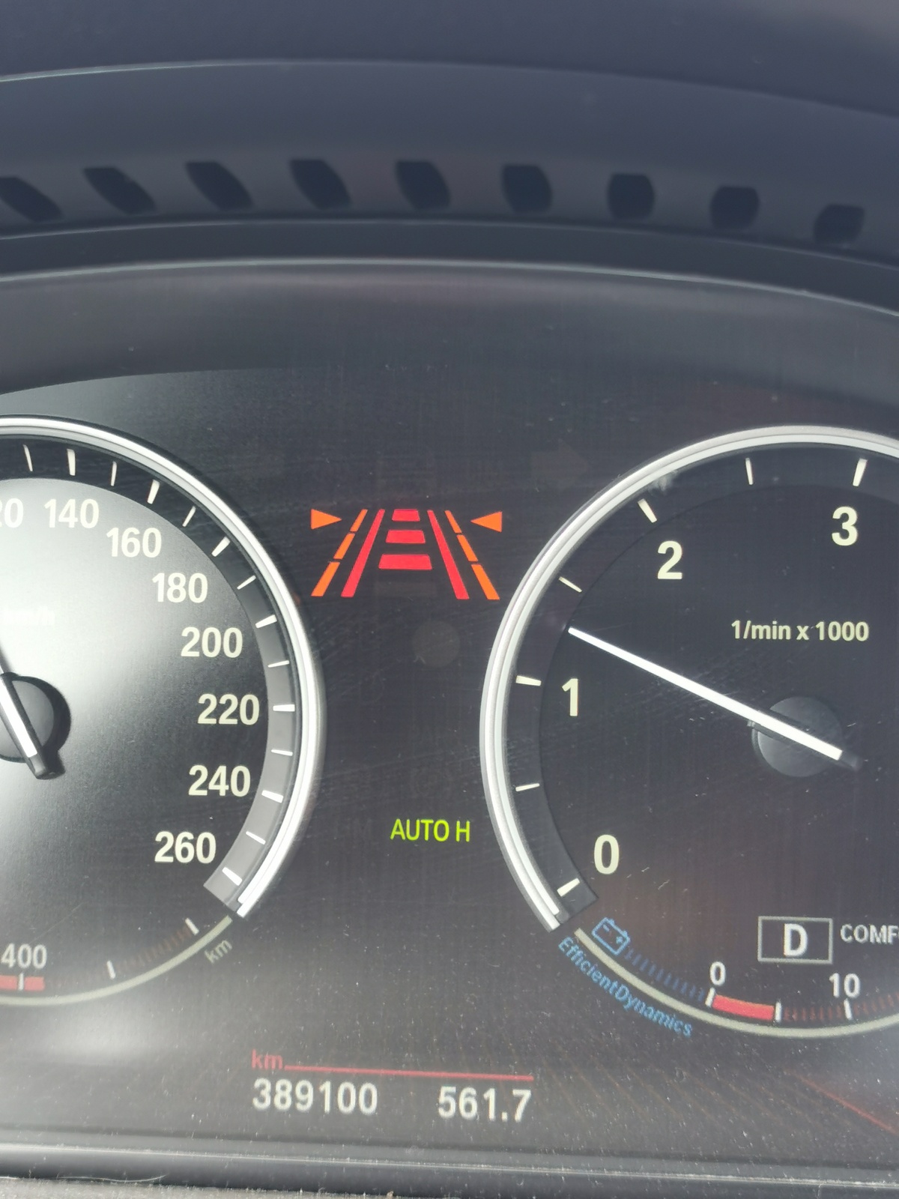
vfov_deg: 31.2
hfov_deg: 23.7
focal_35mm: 62
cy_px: 600
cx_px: 450
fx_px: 2147
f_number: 1.6
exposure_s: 1/100
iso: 64
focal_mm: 5.56
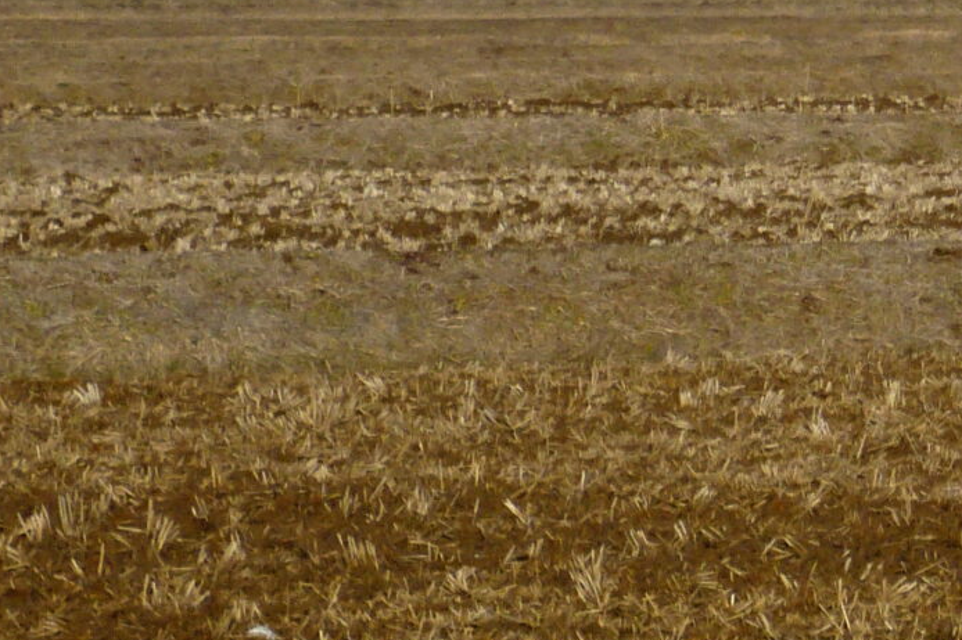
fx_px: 5742
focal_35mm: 215
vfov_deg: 6.2
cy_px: -592
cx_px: 1627
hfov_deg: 9.2
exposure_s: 1/160
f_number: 13
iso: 100
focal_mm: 10
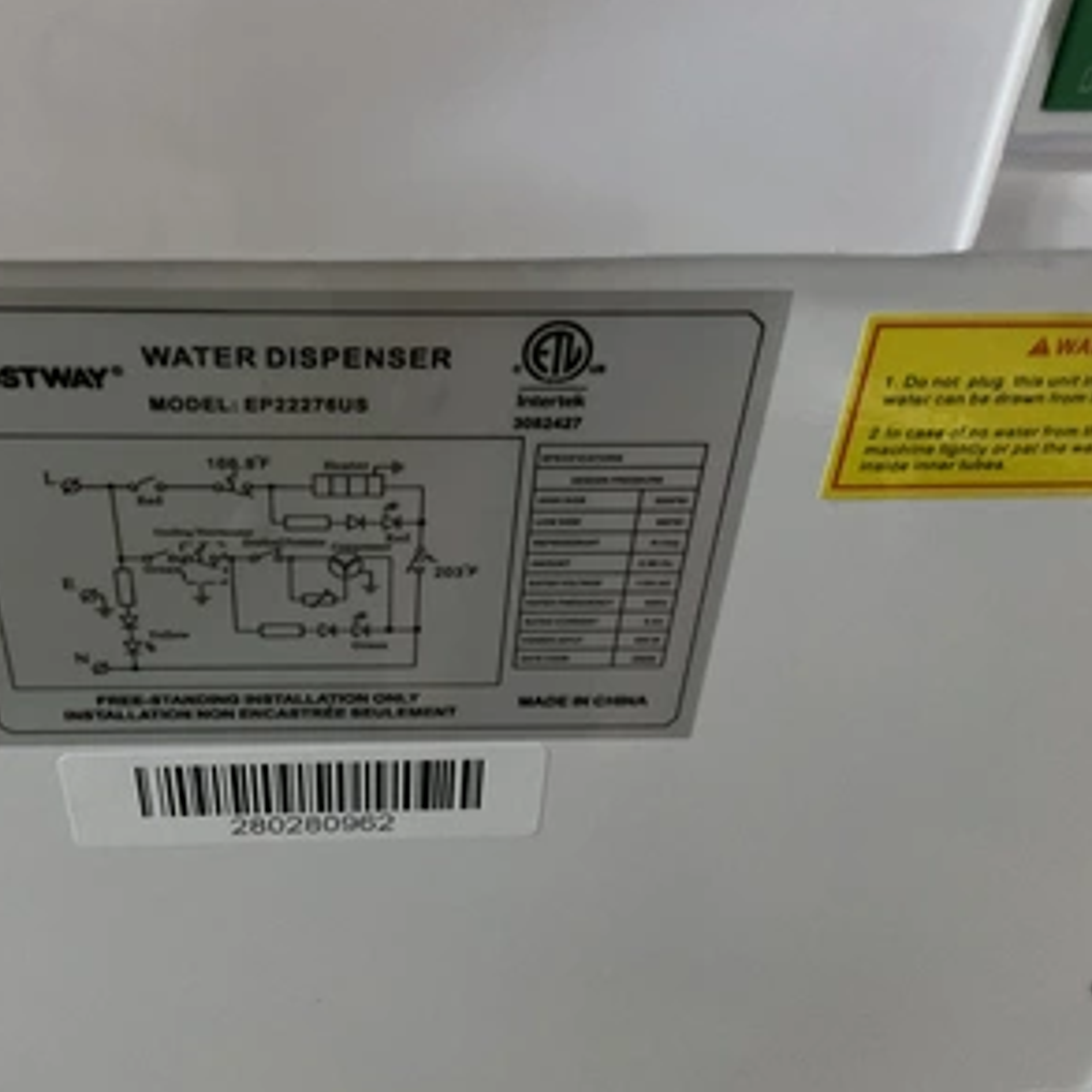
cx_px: 391
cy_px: 552
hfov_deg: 46.7
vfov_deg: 47.2
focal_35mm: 35
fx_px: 1249
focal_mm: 3
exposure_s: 1/24
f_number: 1.8
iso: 500
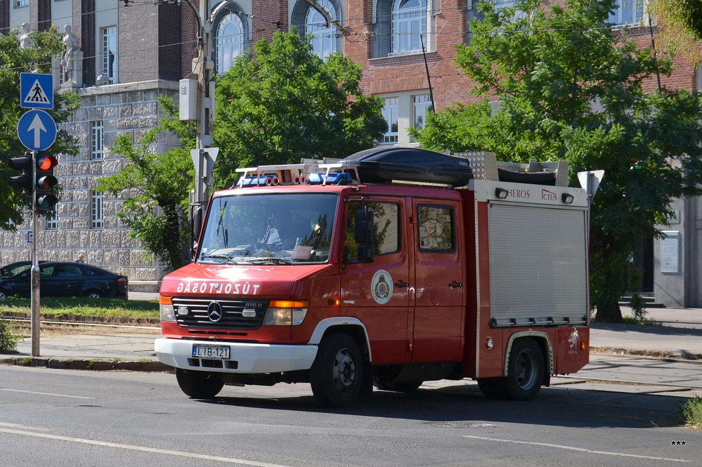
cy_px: 234
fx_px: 994
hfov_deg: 38.9
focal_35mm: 51
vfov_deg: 26.5
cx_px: 351
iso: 400
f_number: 5.6
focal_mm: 34
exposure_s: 1/1250
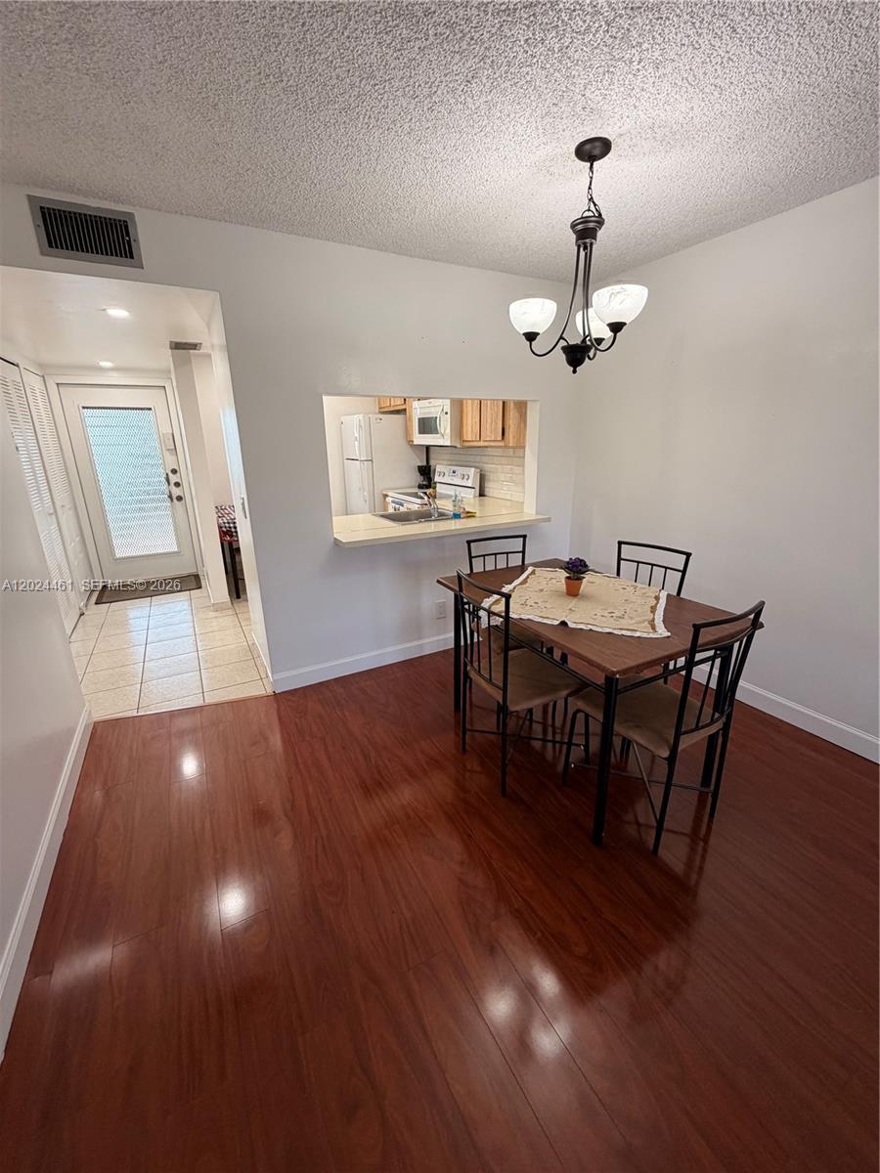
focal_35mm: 14
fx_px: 475
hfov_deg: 85.7
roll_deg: +0.9
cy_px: 586
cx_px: 440
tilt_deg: -17.5
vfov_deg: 102.1
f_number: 2.2
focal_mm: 2.22
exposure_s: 1/120
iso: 200
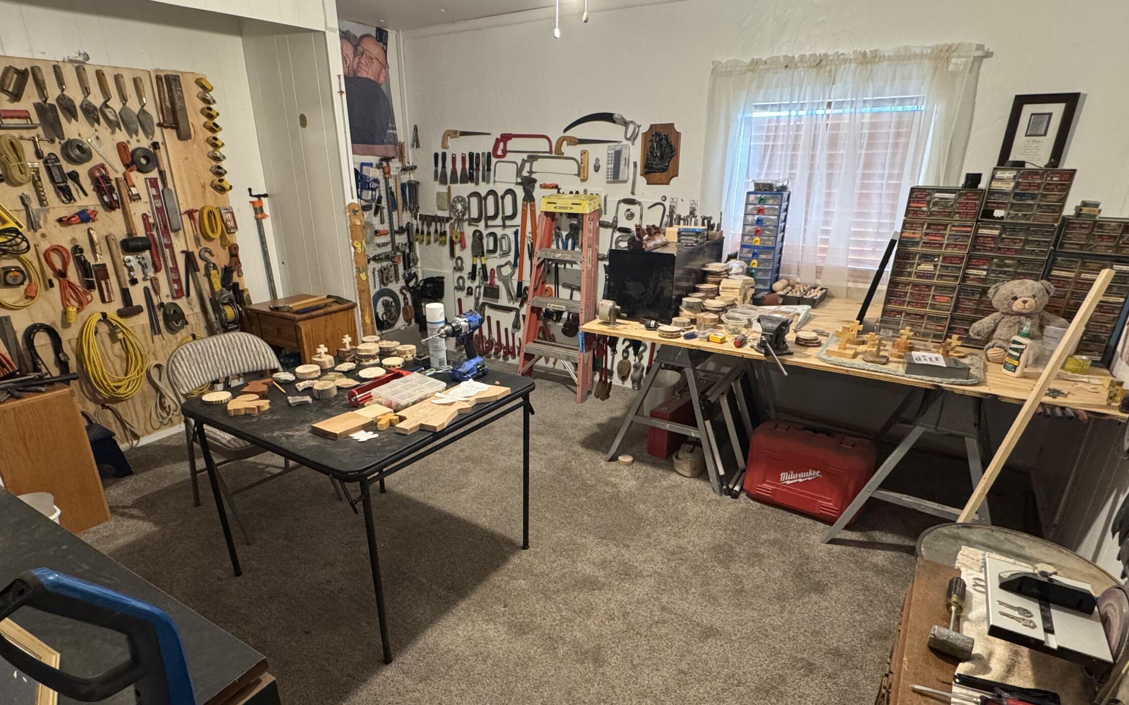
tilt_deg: -21.9
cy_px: 401
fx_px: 615
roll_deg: -0.4
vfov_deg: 59.4
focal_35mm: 20
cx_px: 531
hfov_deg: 85.0
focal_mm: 2.22
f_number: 2.2
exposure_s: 1/60
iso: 400
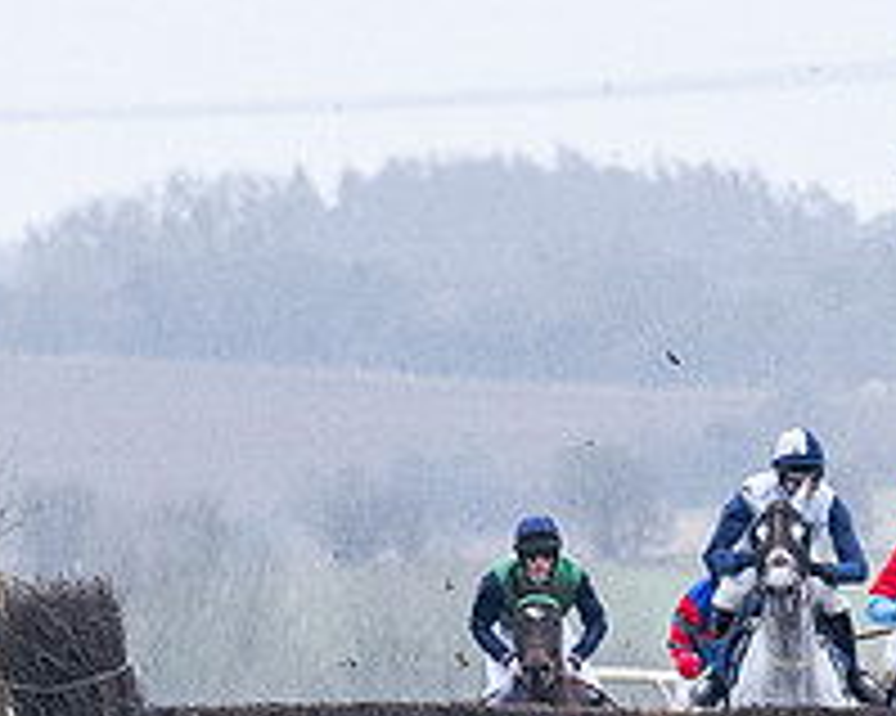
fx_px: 45112
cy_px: 1136
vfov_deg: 0.9
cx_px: 1643
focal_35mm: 1702
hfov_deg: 1.1
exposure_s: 1/1000
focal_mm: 200
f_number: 4
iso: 1250
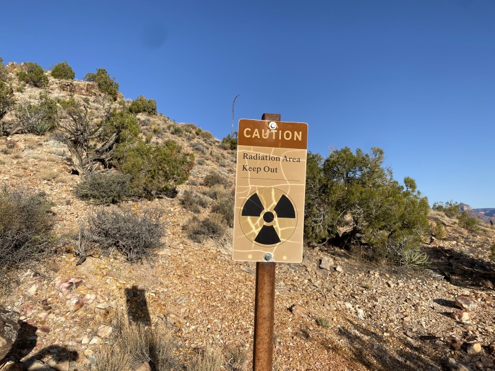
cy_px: 186
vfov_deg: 53.1
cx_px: 248
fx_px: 372
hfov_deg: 67.3
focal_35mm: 26
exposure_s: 1/2890
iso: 32
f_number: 1.8
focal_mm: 4.25
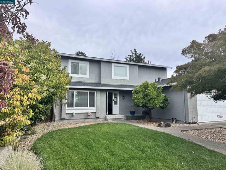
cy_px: 85
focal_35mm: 24
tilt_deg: +6.6
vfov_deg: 56.8
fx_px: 157
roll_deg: +0.6
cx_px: 113
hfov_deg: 71.6
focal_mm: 6.76
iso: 80
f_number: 1.78
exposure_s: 1/5814
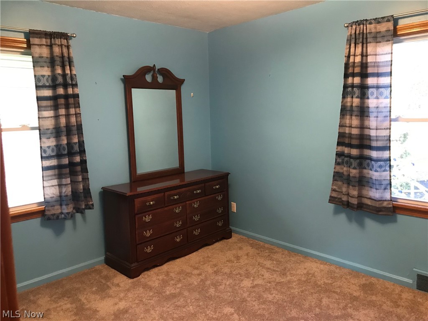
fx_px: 346
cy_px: 160
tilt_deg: -6.8
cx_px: 214
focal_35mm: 28
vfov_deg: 49.7
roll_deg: +0.9
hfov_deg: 63.4
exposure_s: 1/15
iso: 80
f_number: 1.8
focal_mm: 3.99
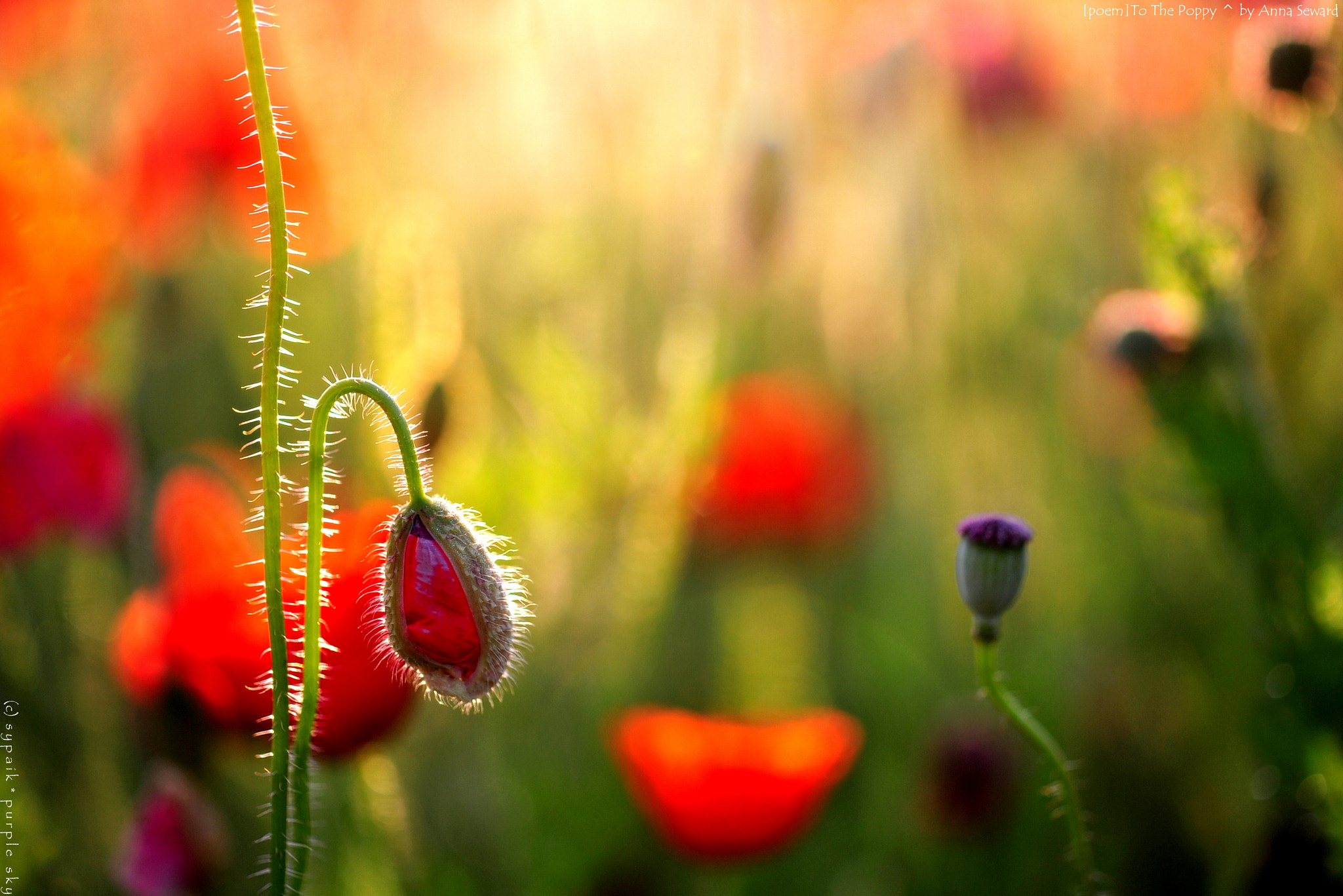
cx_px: 672
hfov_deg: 33.4
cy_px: 448
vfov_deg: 22.6
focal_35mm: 60
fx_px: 2239
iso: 200
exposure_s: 1/800
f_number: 3
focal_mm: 60
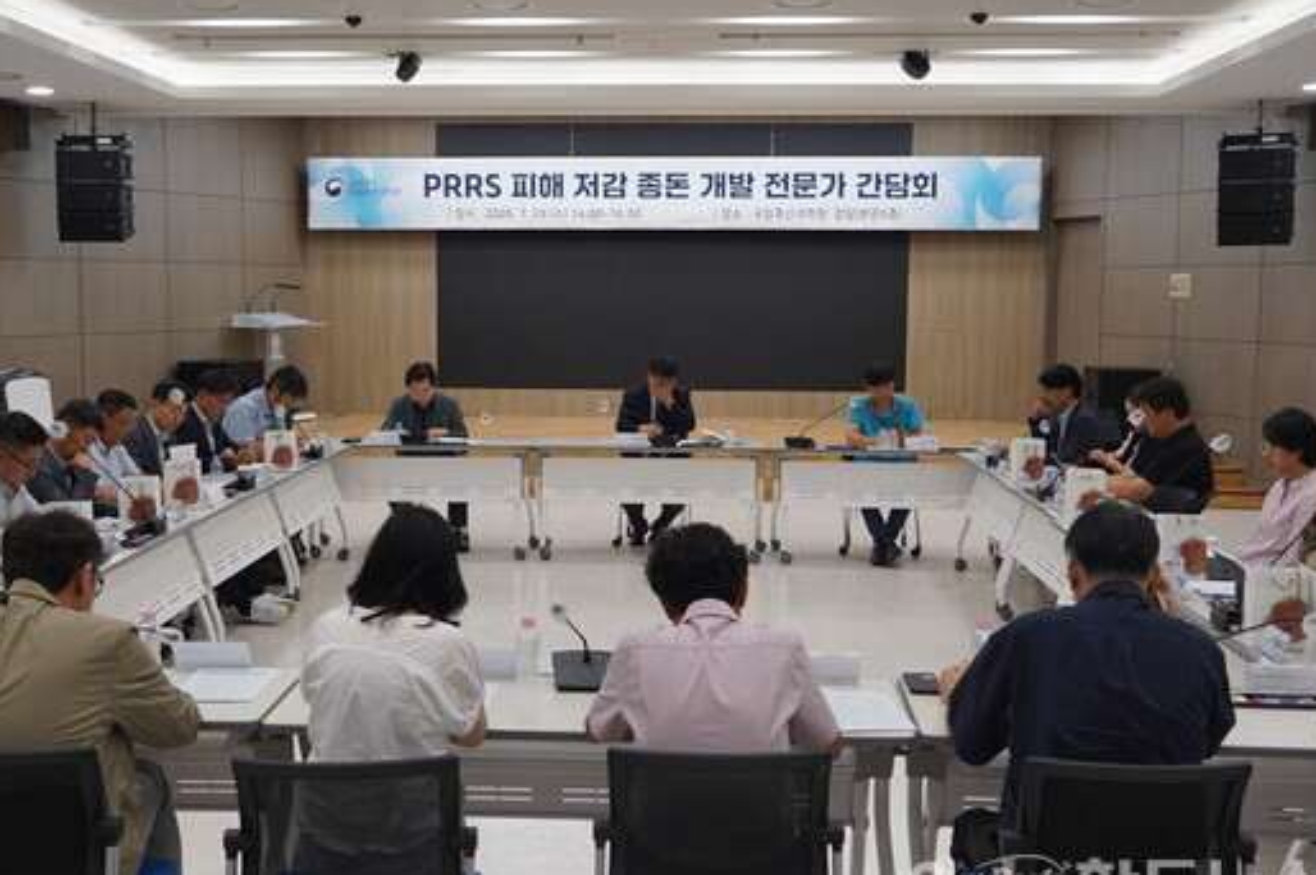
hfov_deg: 46.4
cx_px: 597
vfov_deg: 31.8
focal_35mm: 42
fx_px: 1534
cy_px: 457
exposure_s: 1/160
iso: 500
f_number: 4
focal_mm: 24
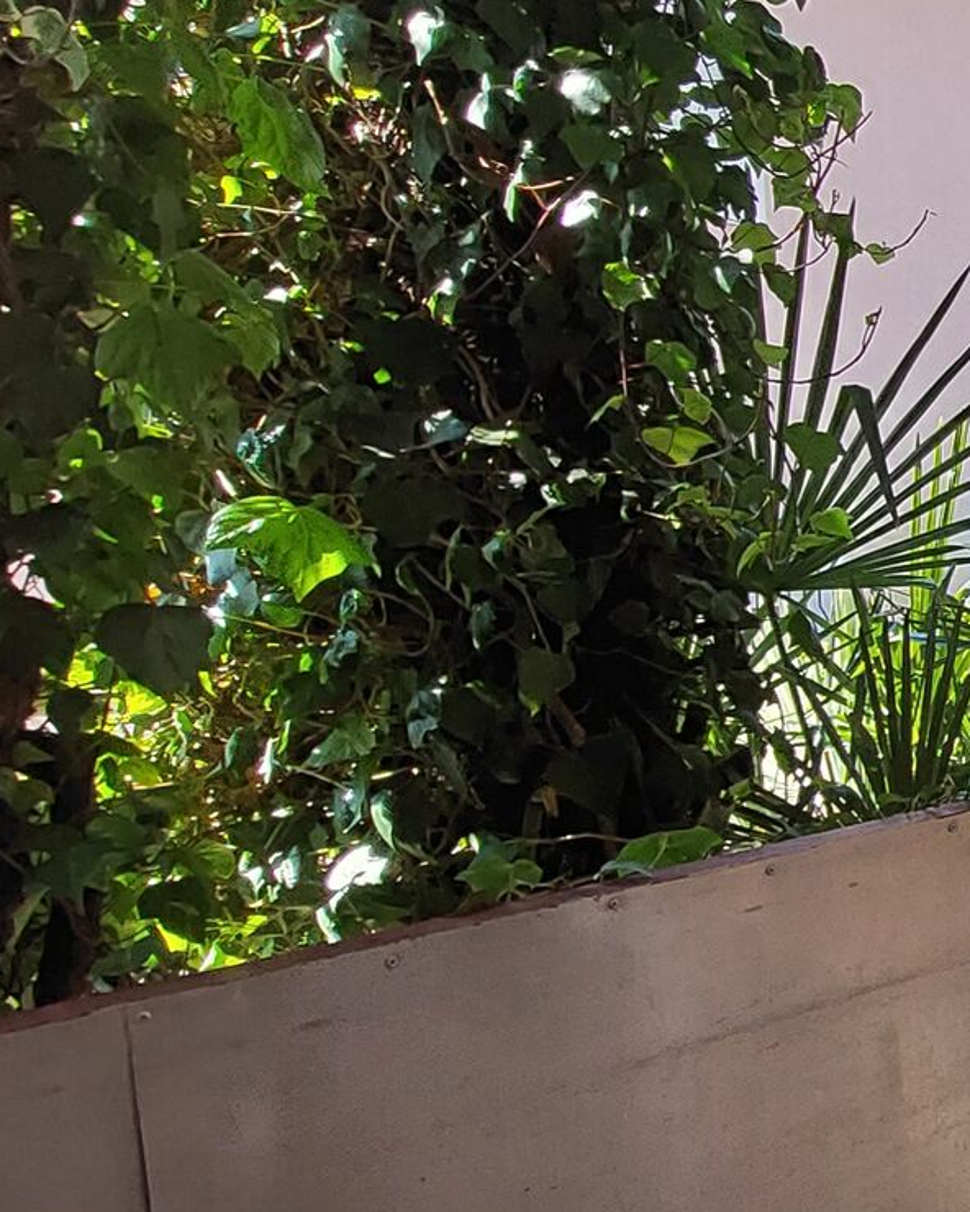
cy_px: 616
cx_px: 1861
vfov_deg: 38.8
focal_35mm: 48
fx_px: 1722
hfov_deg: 19.9
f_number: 2.2
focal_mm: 1.74
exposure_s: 1/267
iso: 50
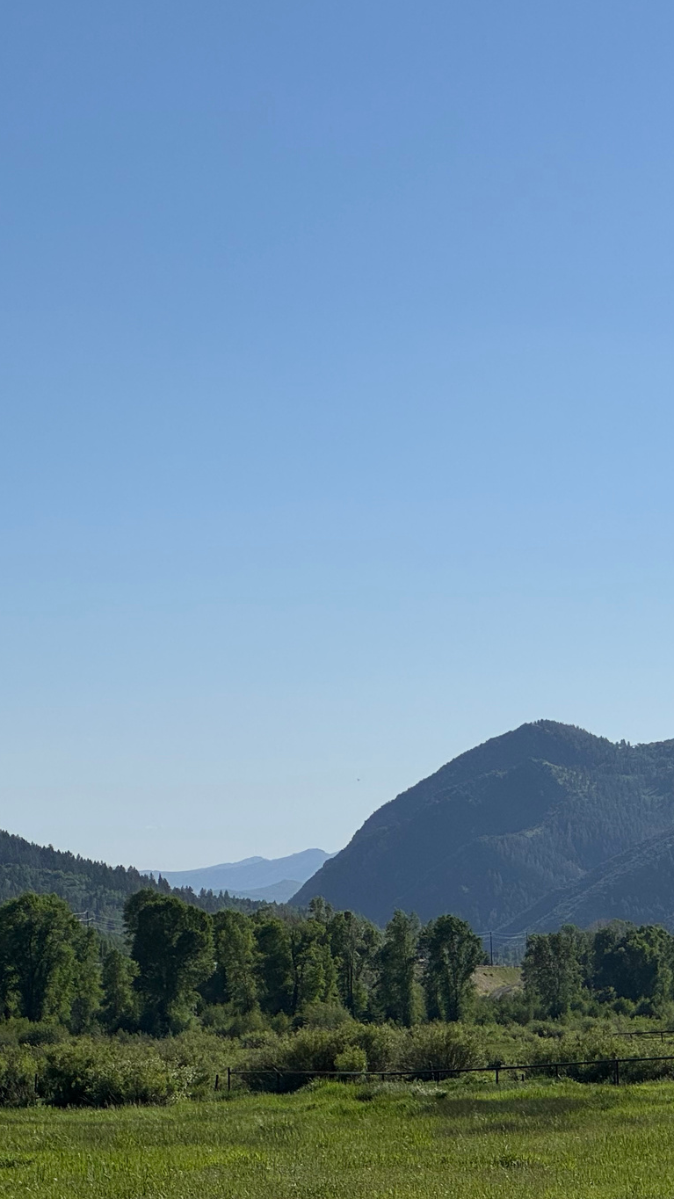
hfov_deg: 9.6
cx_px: 486
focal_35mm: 126
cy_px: 600
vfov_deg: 17.0
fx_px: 4004
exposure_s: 1/2053
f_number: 2.8
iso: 25
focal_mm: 9
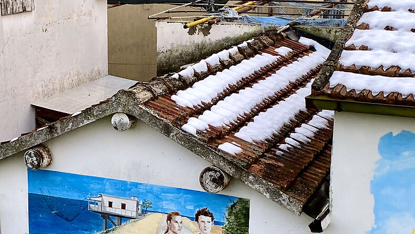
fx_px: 947
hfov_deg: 24.6
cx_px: 130
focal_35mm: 86
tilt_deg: -14.6
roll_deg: +0.4
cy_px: 195
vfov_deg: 14.0
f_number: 1.8
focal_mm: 4.25
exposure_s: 1/171
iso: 32
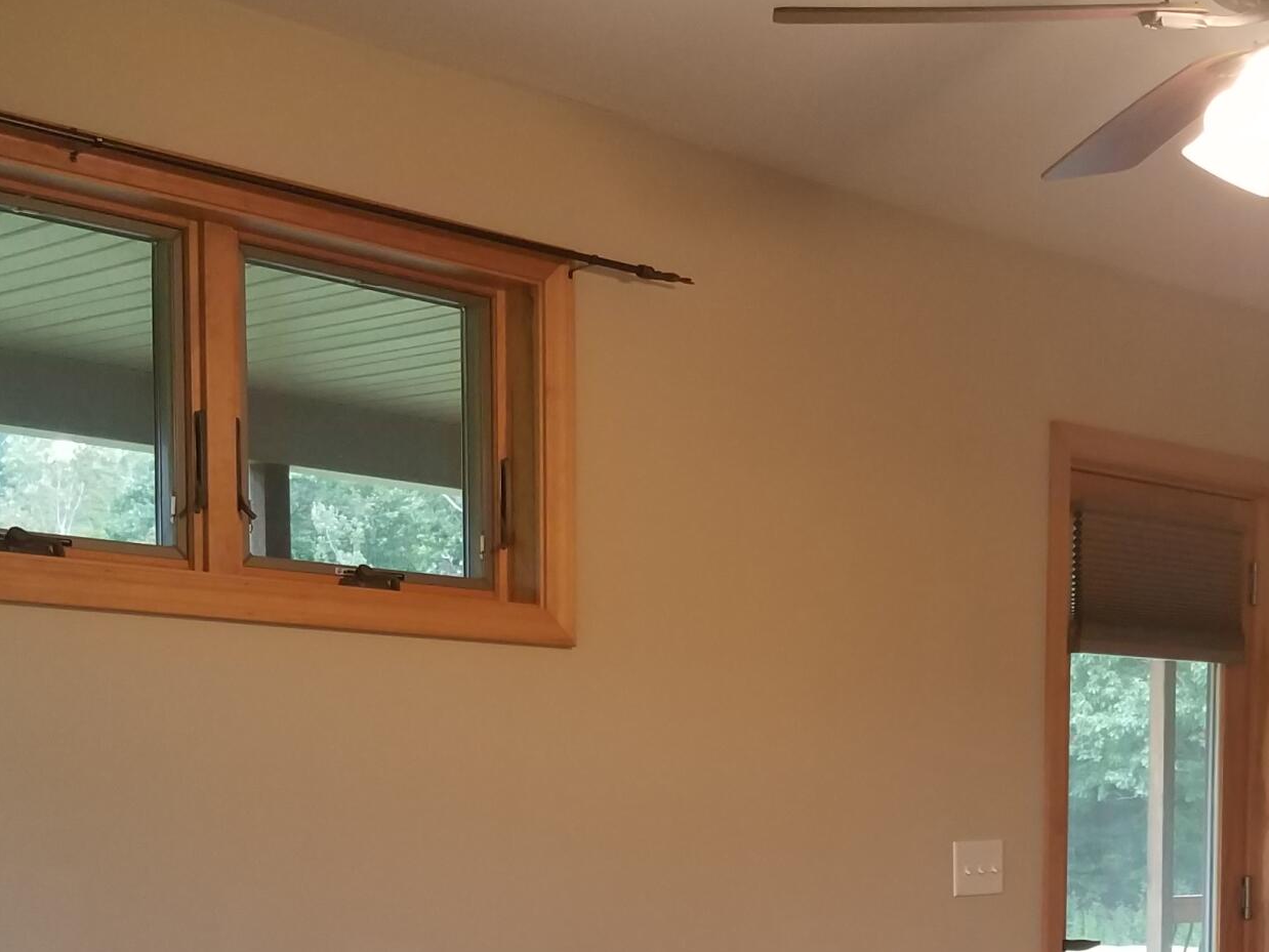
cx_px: 879
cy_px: 871
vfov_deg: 22.7
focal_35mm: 63
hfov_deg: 30.4
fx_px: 2310
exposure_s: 1/60
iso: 100
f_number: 1.7
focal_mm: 4.2
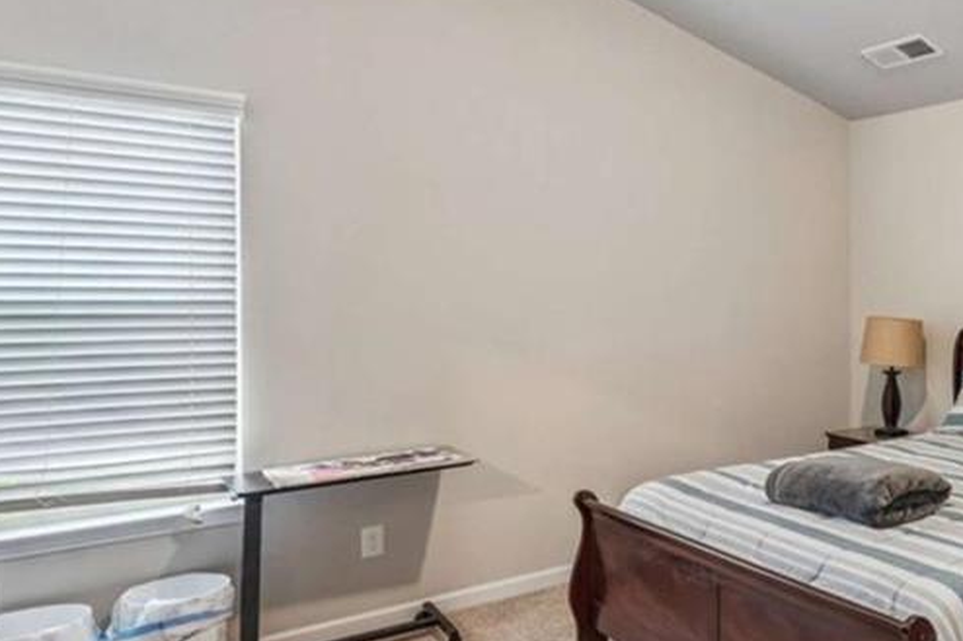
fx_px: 775
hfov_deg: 56.7
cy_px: 296
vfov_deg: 44.9
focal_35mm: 29
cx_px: 830
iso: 320
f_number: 8
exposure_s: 1/3.33
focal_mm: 14
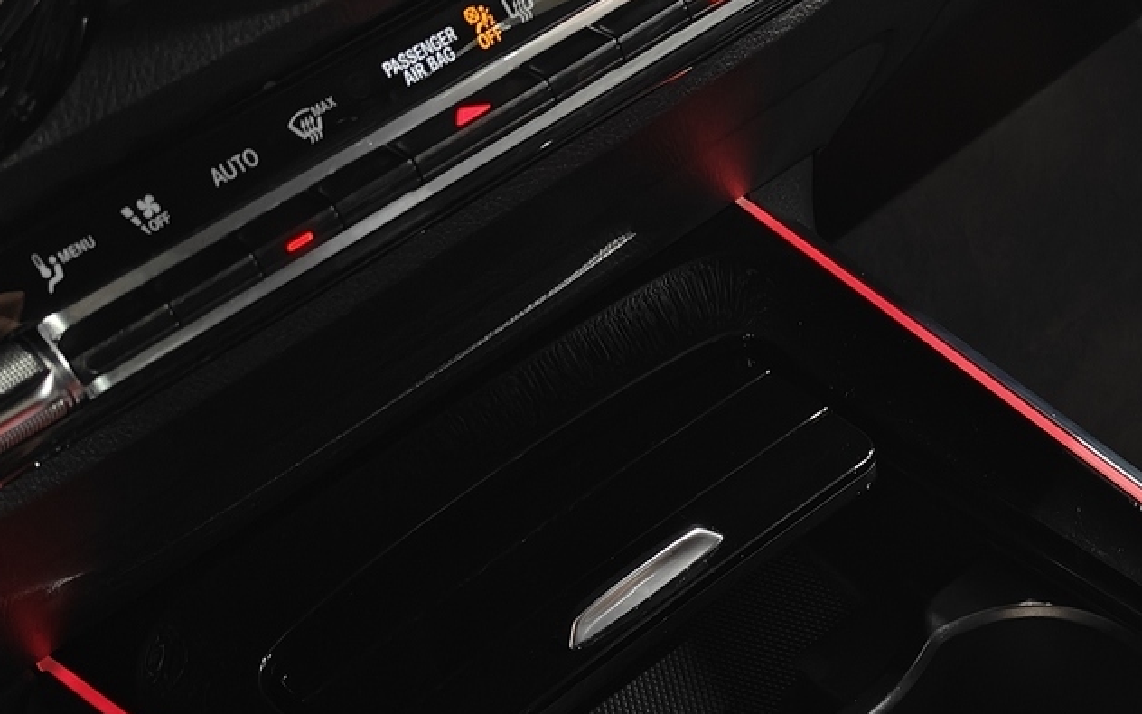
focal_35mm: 58
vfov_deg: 21.1
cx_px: 1014
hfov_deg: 33.4
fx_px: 1805
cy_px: 813
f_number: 1.8
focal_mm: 5.59
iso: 1600
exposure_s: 1/30
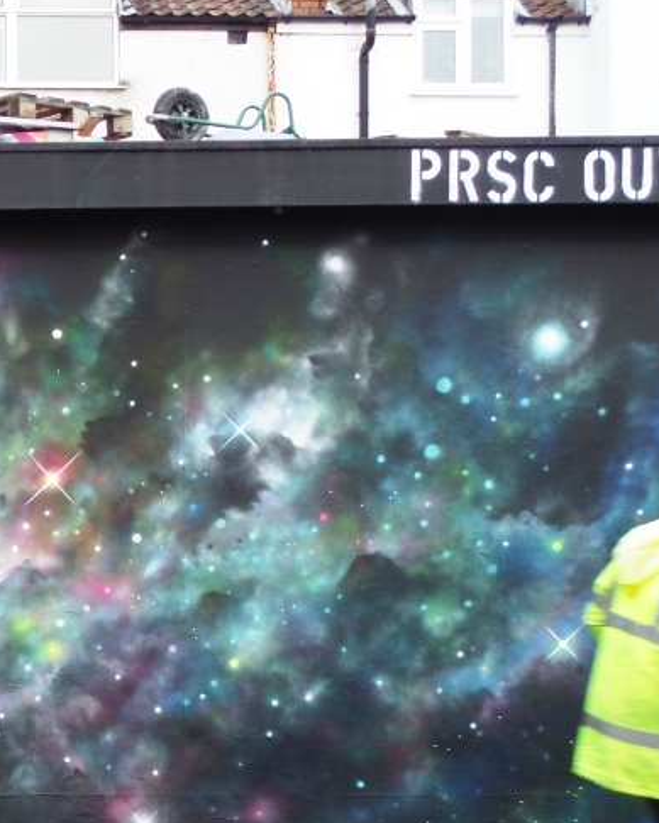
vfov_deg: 17.5
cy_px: 640
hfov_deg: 13.7
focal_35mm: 109
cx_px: -141
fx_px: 2657
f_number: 3.8
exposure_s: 1/125
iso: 100
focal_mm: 8.7
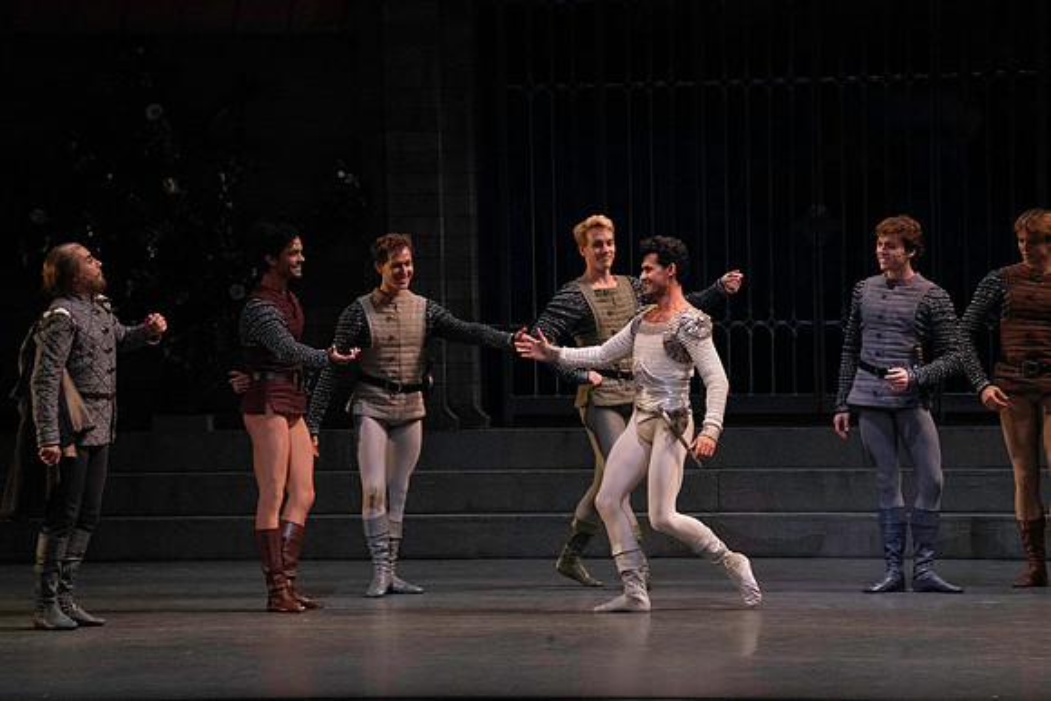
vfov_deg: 6.9
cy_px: 350
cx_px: 526
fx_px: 5840
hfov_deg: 10.3
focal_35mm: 200
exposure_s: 1/400
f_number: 13
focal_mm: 200
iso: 16000
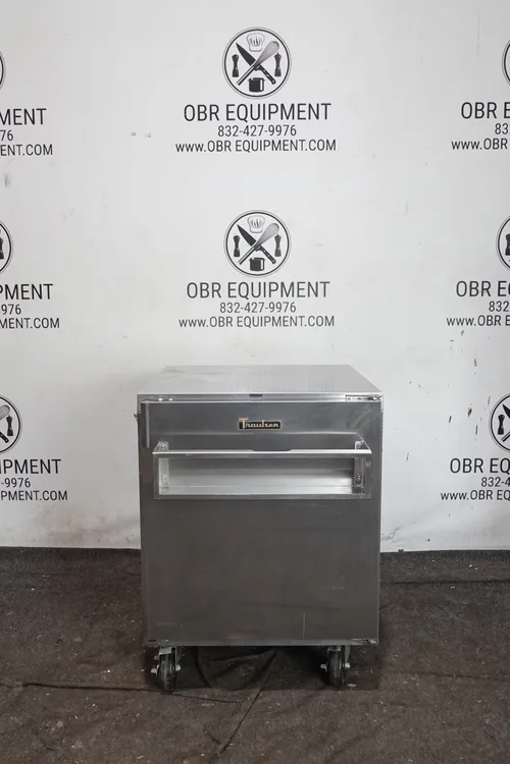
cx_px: 255
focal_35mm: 35
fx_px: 744
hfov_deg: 37.9
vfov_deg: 54.4
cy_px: 382
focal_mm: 13.03
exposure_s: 1/40
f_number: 3.5
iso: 500
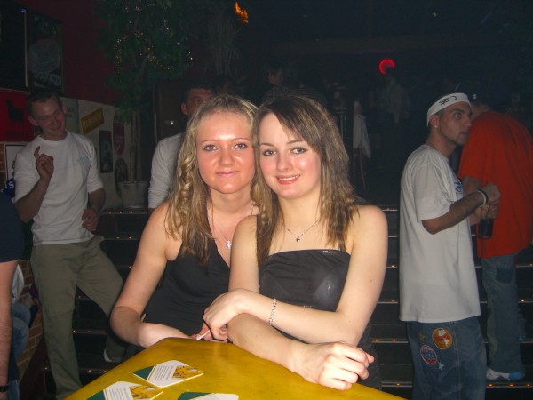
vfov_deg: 37.7
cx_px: 266
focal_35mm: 38
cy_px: 200
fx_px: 585
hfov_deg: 49.0
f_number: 2.8
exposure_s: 1/60
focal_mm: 7.9
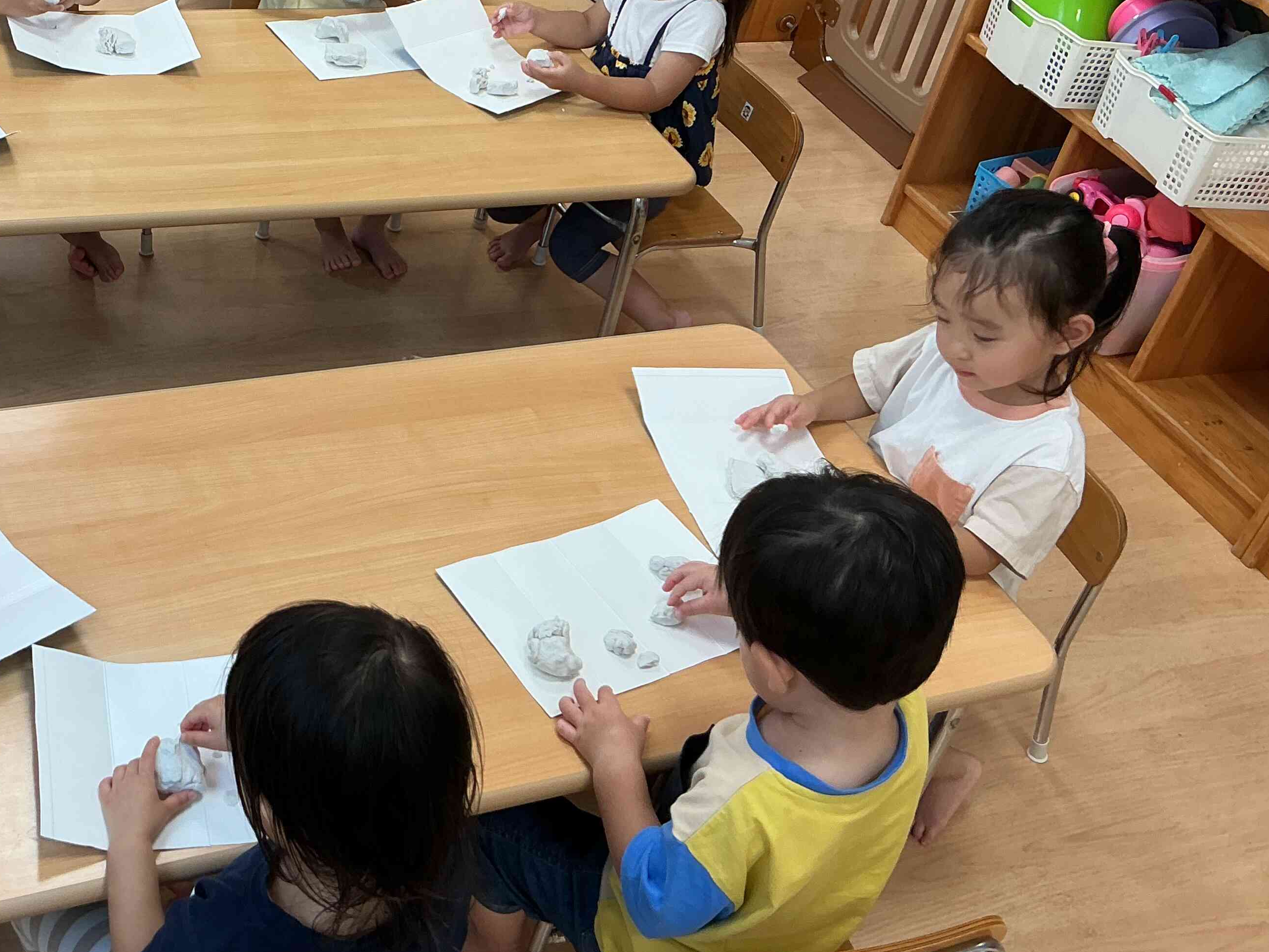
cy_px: 330
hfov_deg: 40.7
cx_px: 298
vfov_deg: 32.0
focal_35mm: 45
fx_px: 1650
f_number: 1.8
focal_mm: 3
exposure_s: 1/120
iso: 25
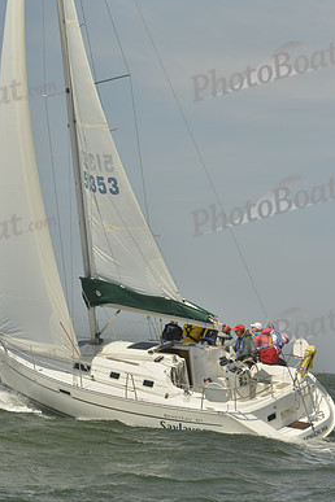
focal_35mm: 105
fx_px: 1466
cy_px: 154
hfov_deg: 13.0
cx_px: 124
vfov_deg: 19.4
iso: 200
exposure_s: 1/1250
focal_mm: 70
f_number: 8
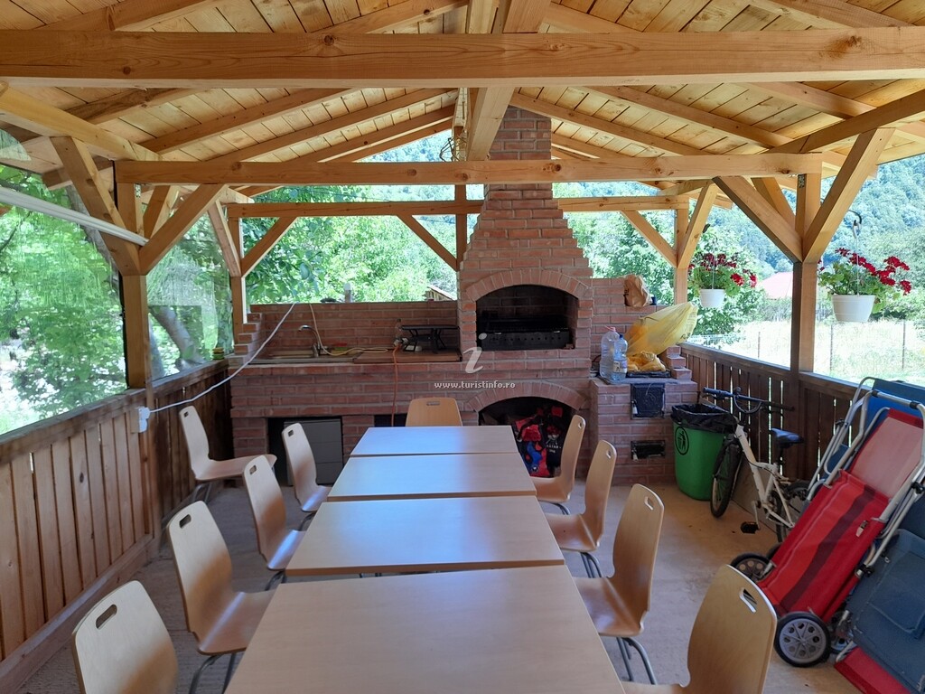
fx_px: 668
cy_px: 347
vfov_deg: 54.9
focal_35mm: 25
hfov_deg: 69.4
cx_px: 462
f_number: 2
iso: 32
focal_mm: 4.6
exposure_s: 1/60
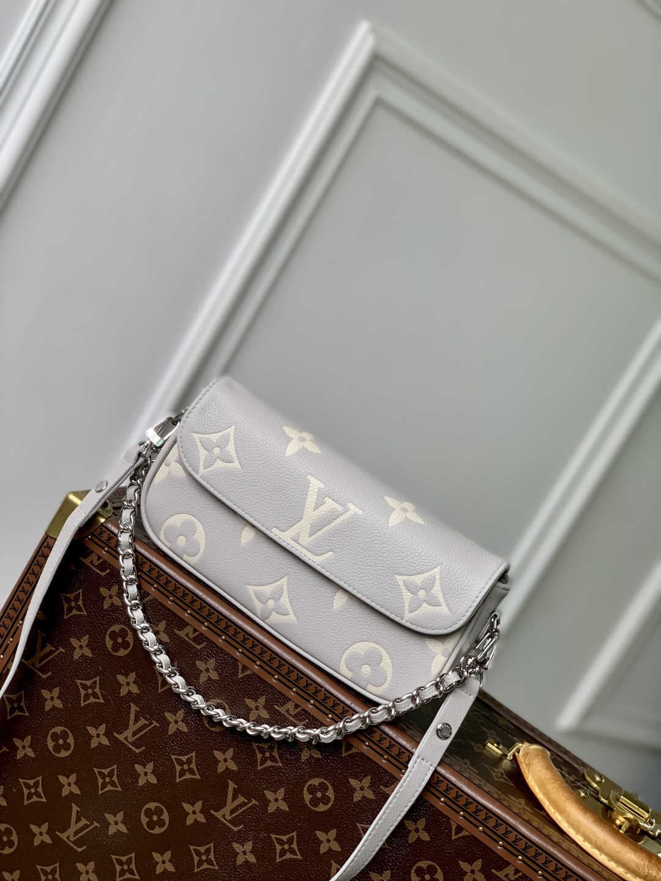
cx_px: 330
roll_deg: -30.4
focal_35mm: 52
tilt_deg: -9.4
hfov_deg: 28.0
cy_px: 440
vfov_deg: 36.8
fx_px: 1324
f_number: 2.4
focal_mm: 6
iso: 32
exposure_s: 1/122
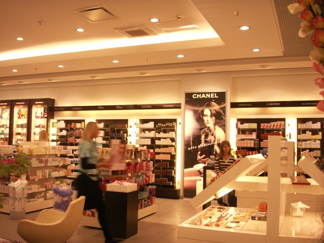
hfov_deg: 50.1
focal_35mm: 37
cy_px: 122
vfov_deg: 38.7
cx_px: 162
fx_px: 346
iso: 100
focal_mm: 7.7
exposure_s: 1/40
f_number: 3.5
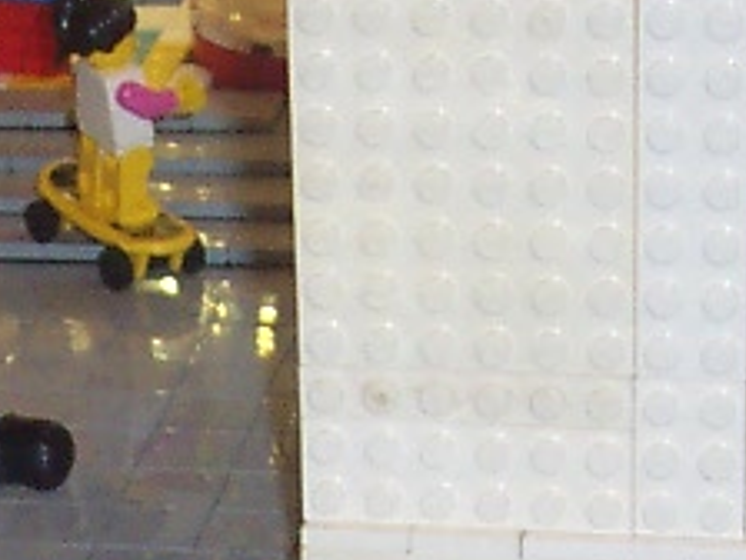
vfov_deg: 7.3
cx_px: 60
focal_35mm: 198
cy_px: 930
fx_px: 4267
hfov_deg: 9.9
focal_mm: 5.6
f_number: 2.8
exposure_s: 1/60
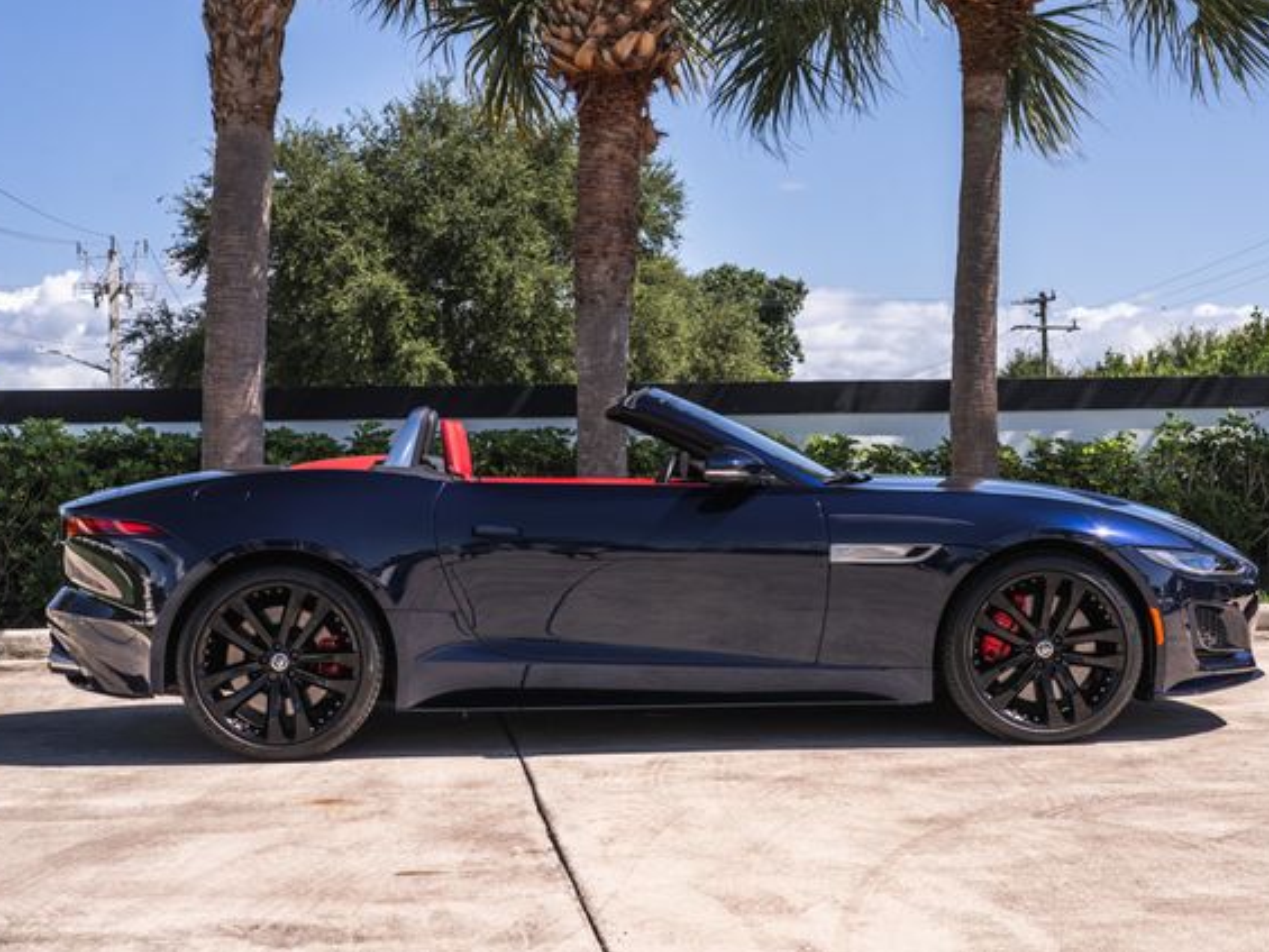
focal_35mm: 60
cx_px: 683
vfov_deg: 24.4
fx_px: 2200
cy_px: 476
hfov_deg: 32.2
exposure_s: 1/160
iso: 200
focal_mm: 46
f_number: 7.1
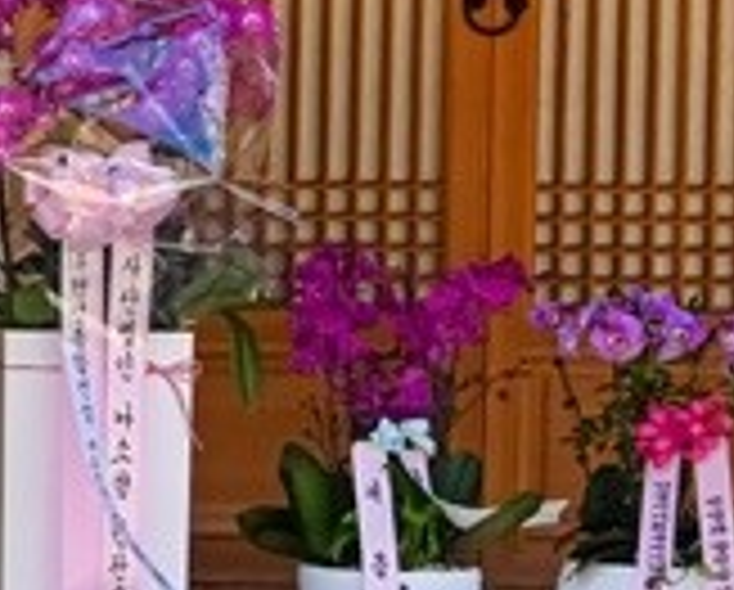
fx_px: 6725
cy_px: 250
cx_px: -1157
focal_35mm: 309
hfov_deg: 5.9
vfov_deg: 5.0
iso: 100
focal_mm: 42
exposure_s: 1/125
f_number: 5.6
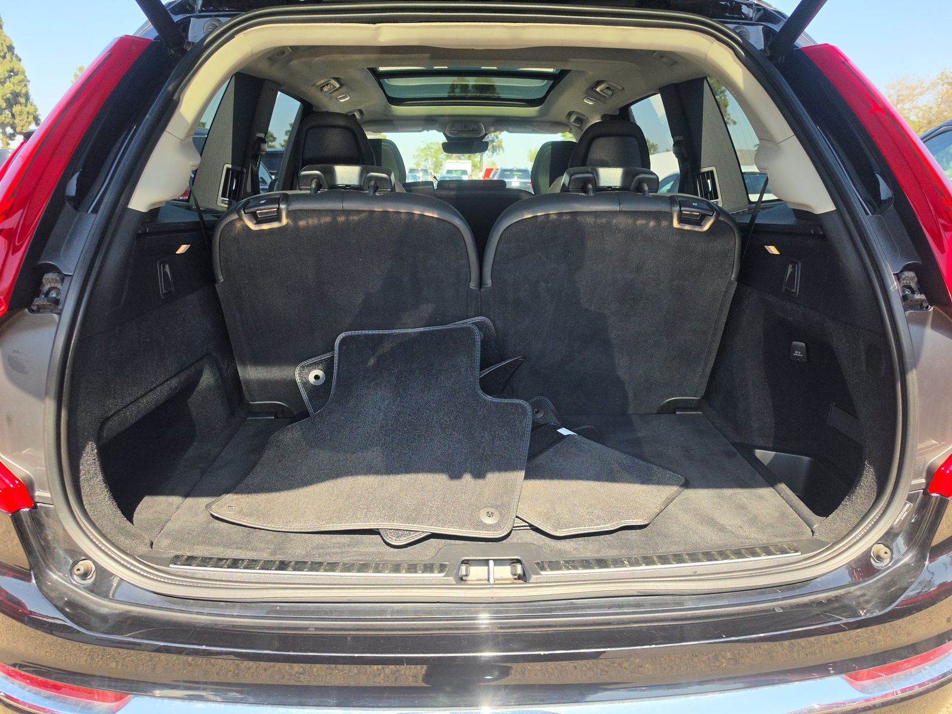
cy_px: 357
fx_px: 633
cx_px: 476
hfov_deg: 73.9
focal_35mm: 23
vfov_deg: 58.9
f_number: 1.4
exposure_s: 1/1770
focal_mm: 6.5
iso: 63
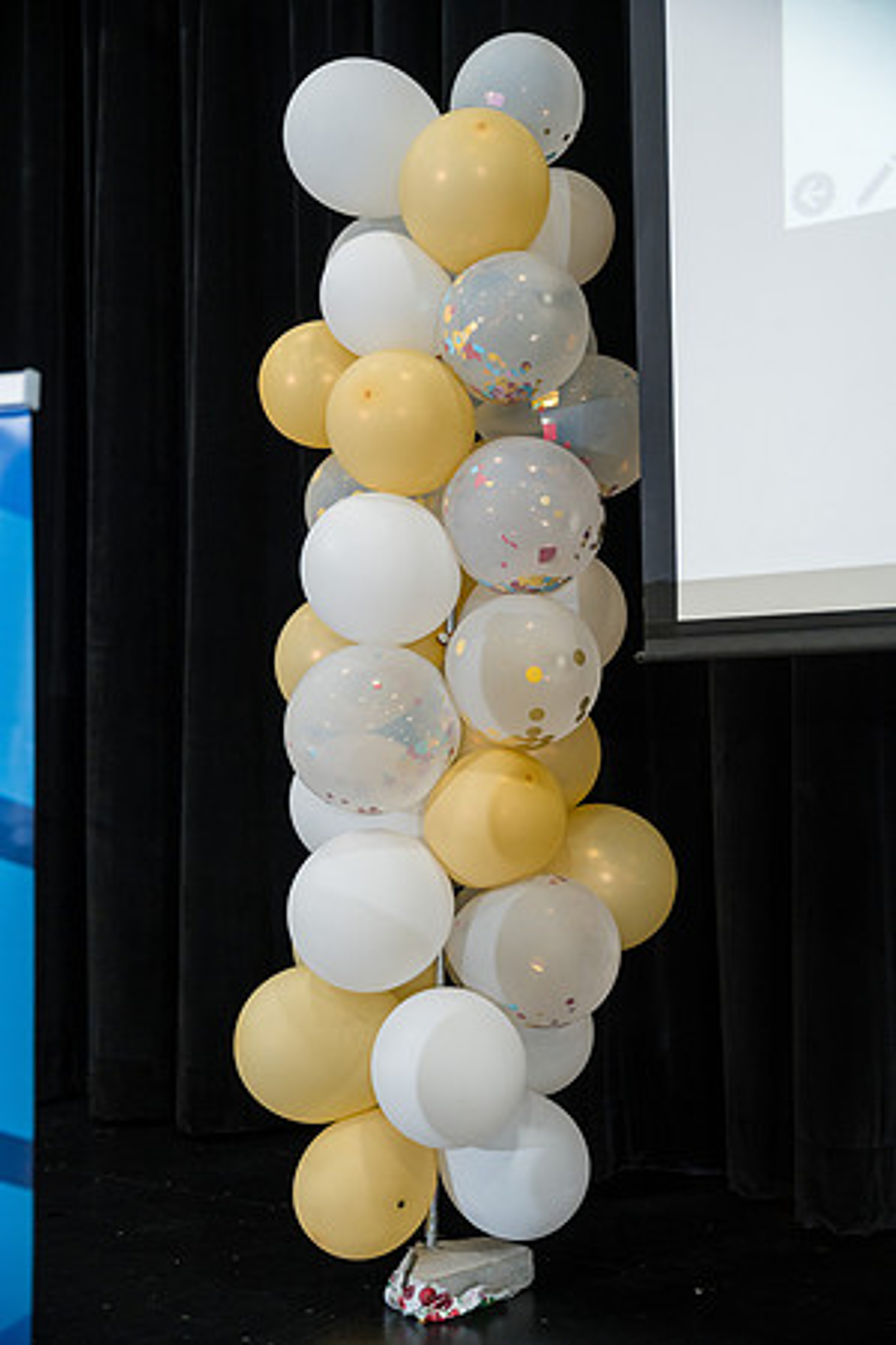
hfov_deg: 29.4
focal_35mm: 46
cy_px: 672
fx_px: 1706
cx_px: 448
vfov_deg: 43.0
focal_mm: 45.7
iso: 1000
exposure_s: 1/250
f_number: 2.8
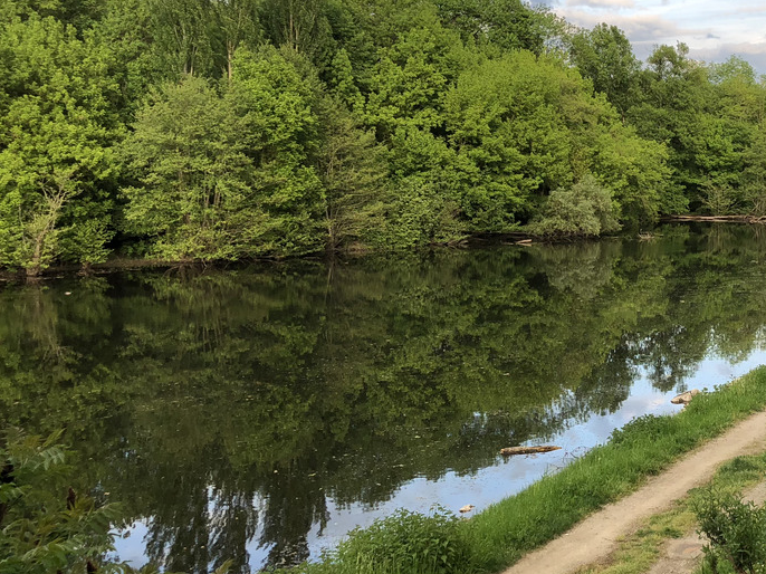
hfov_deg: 37.9
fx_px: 1084
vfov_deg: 29.4
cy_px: 186
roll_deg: +0.7
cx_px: 577
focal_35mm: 49
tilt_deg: -0.1
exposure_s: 1/432
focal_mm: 4
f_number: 1.8
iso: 20
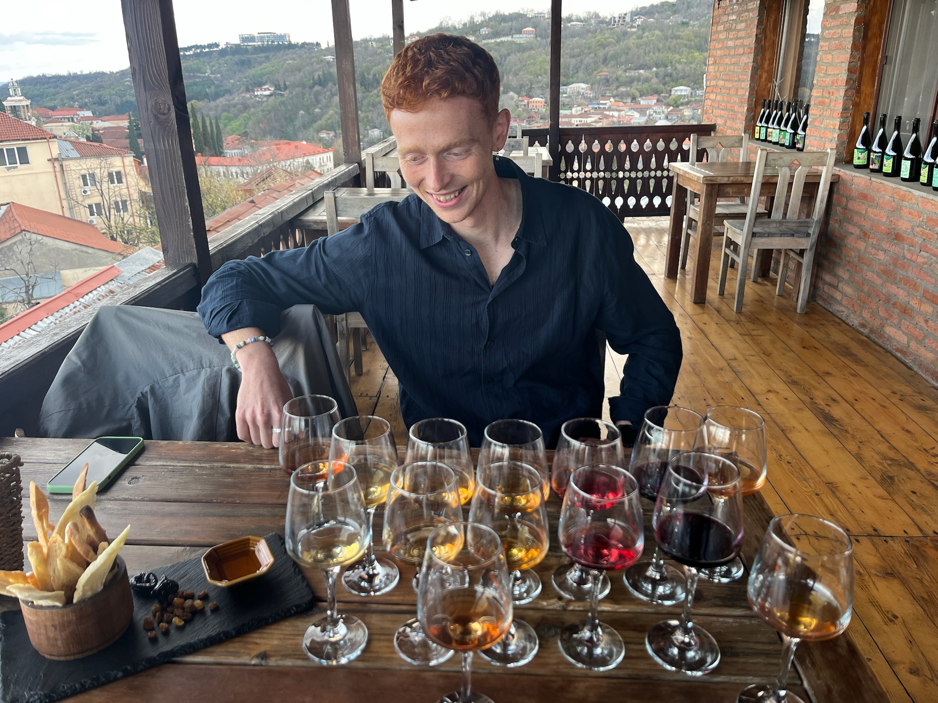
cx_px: 469
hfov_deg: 67.3
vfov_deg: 53.1
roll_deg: +1.3
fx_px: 705
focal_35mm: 26
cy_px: 352
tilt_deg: -21.1
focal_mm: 5.1
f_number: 1.6
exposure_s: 1/121
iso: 50
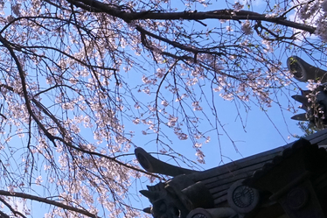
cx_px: -110
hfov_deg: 23.1
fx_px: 699
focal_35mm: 77
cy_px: 222
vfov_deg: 17.3
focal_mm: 24
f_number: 18
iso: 800
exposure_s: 1/1000
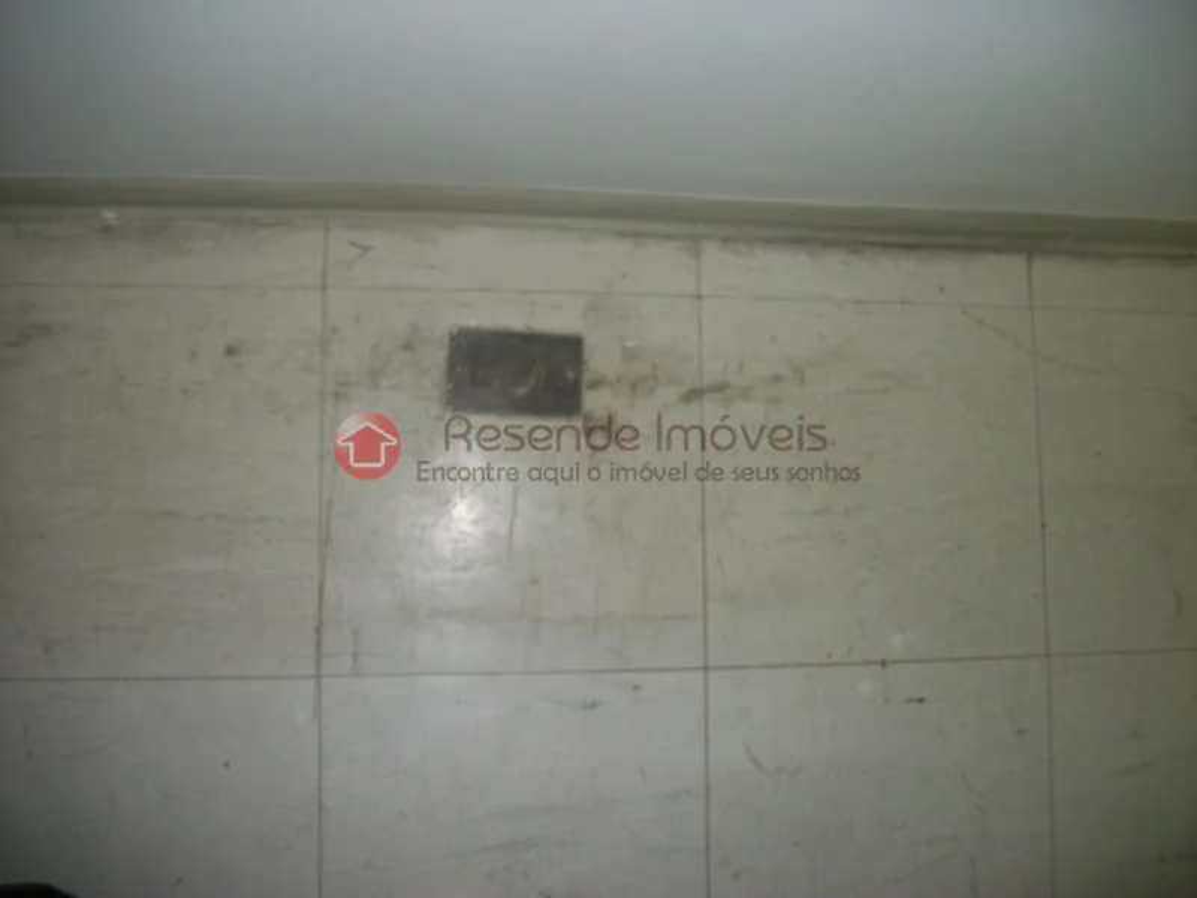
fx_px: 1107
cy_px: 449
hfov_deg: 56.8
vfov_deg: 44.2
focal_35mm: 32
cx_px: 598
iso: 80
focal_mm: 5.7
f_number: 2.9
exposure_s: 1/60
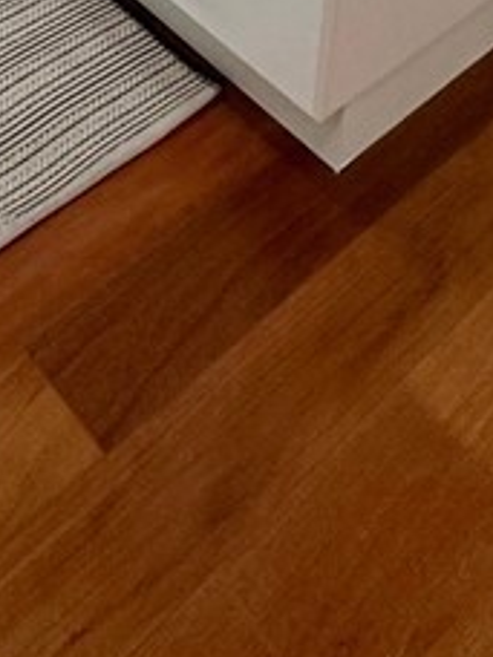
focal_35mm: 63
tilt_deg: -7.1
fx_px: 1196
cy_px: -738
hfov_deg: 20.9
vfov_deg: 17.7
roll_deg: -2.3
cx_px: -170
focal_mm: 2.22
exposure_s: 1/120
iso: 200
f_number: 2.2
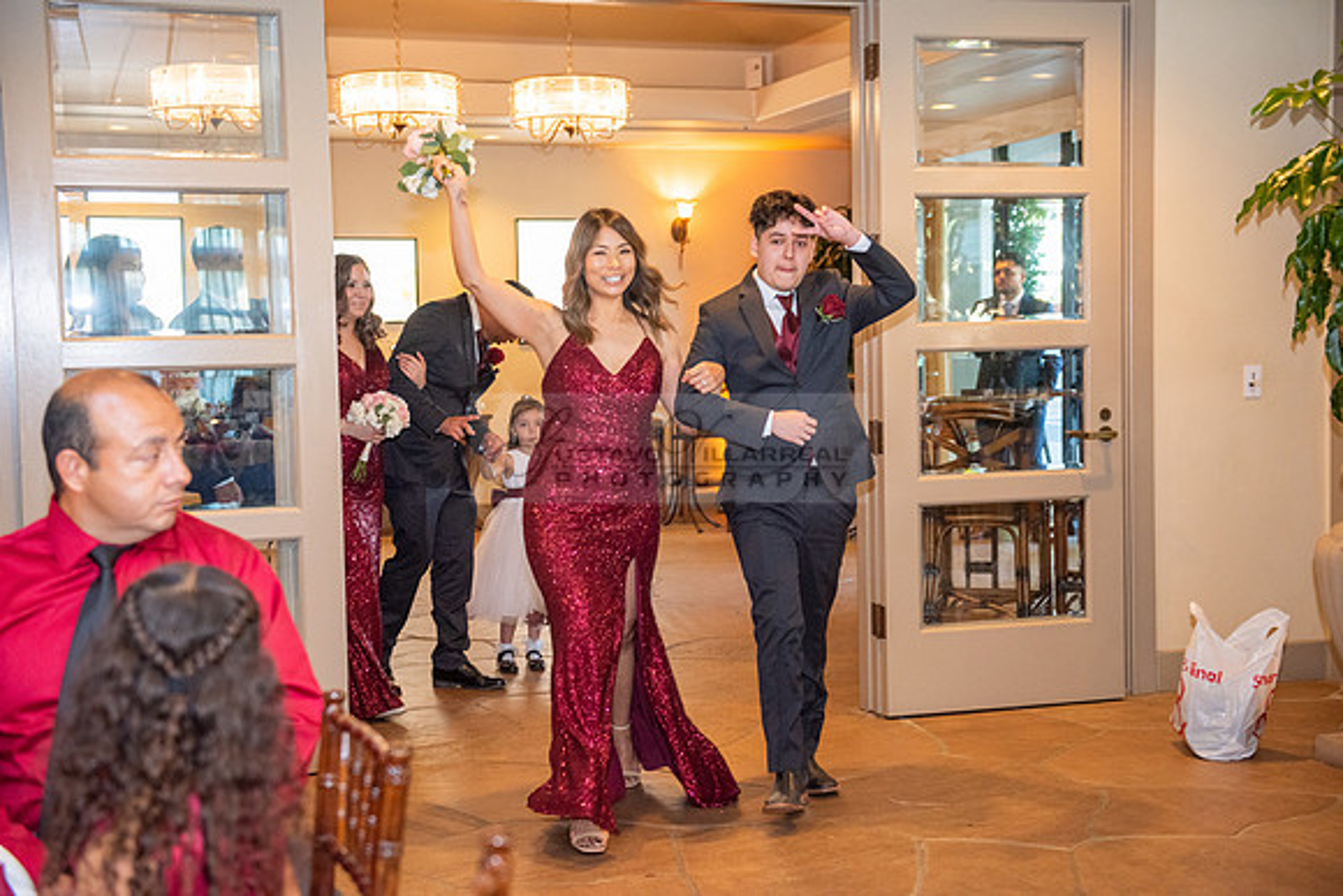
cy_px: 448
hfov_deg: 39.6
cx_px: 672
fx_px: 1866
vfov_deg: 27.0
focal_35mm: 50
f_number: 3.5
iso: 1600
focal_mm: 50
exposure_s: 1/125
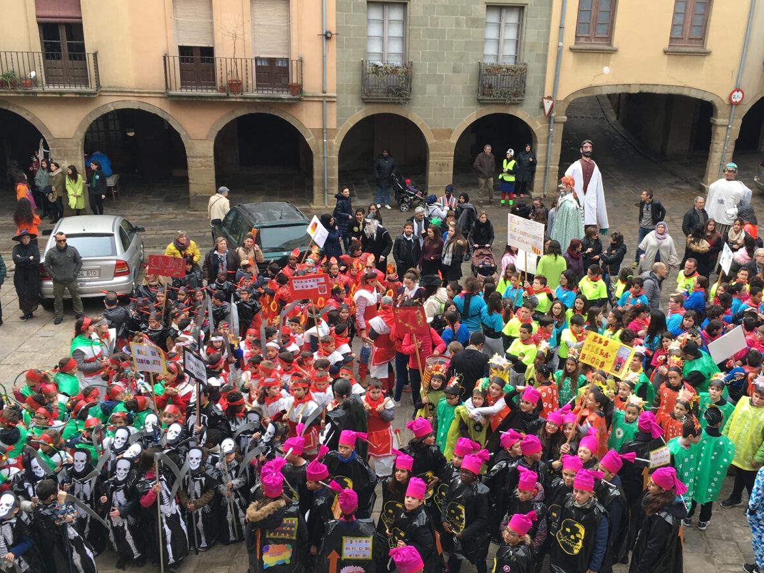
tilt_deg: -22.7
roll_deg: -2.5
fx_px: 839
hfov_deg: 48.8
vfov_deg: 37.7
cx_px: 445
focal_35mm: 38
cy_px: 289
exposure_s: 1/196
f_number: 2.2
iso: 25
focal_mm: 4.15
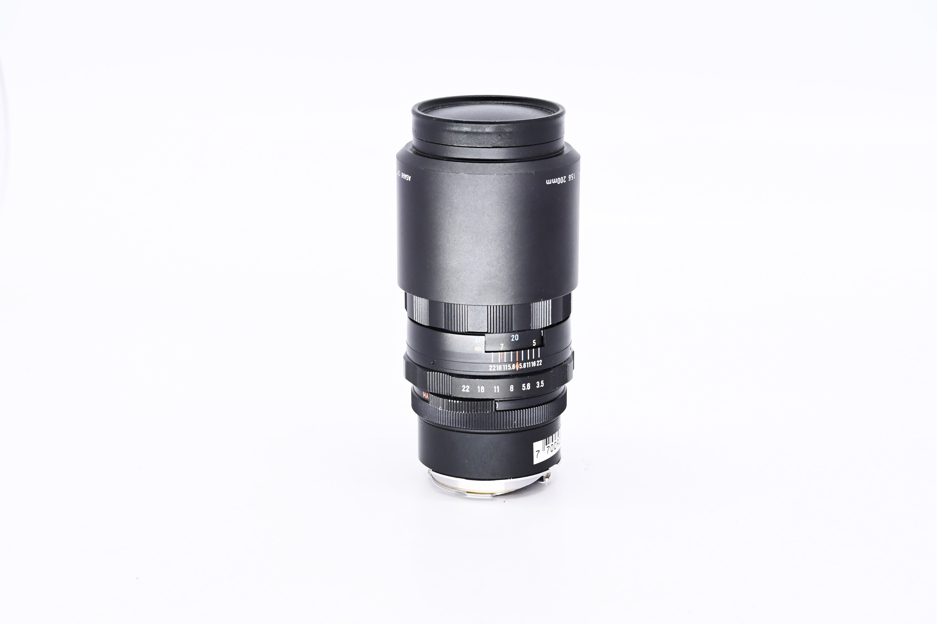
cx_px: 468
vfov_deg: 18.2
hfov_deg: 27.0
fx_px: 1952
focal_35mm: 75
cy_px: 312
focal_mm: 50
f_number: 9
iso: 500
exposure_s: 1/160
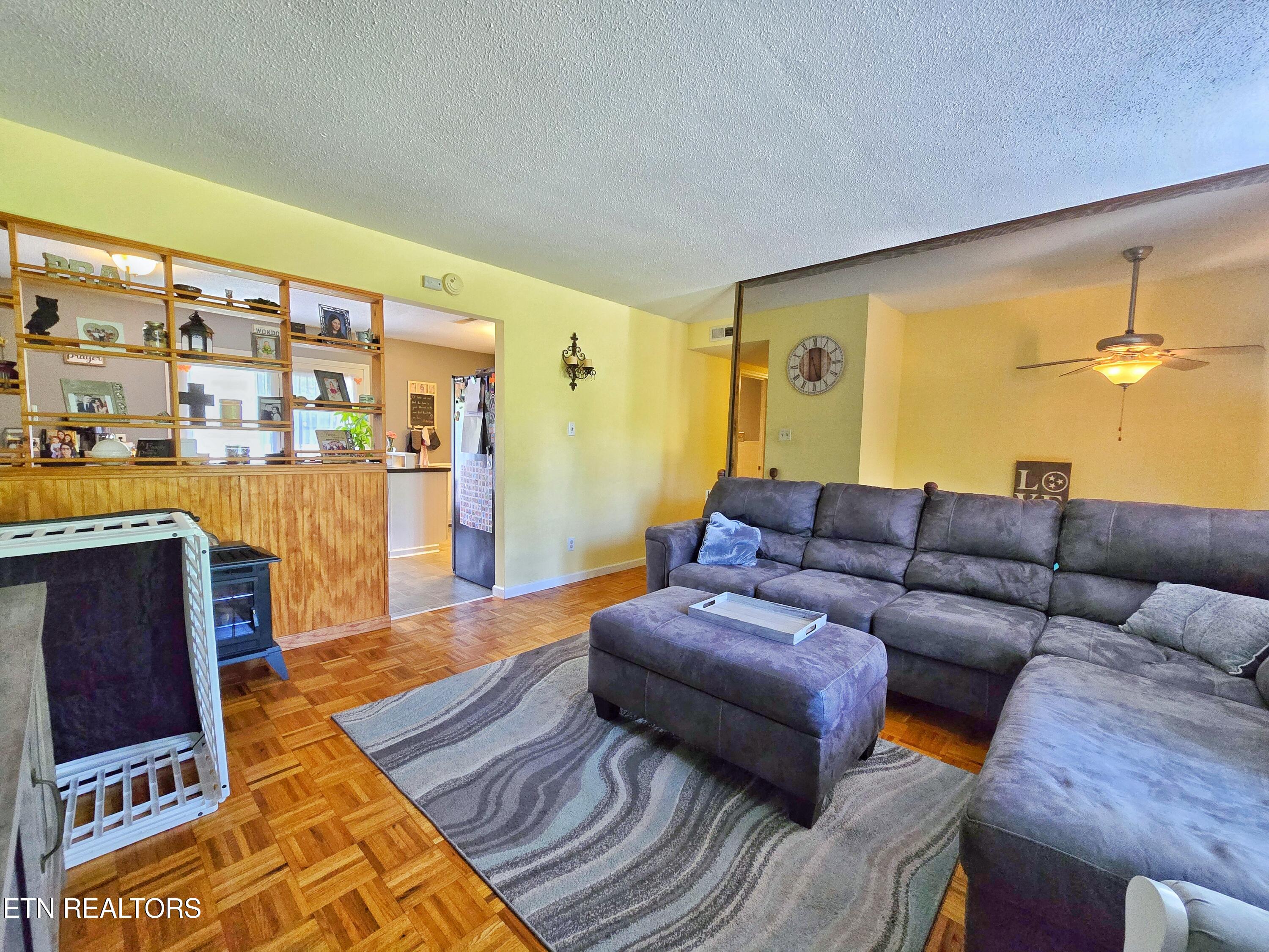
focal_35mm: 13
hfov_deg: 106.2
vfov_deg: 89.9
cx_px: 634
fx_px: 477
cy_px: 476
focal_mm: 2.2
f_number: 2.2
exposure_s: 1/60
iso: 500
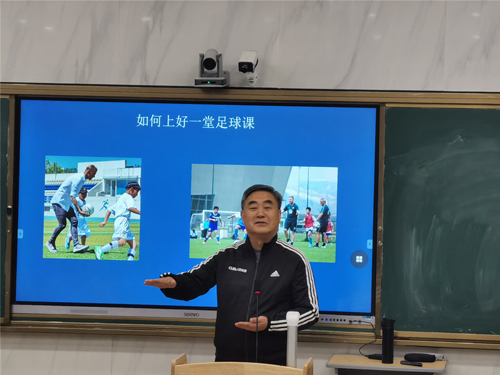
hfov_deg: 14.1
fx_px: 2022
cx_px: 250
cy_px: 188
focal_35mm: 140
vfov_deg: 10.6
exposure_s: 1/50
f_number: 2.4
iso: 100
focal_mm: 7.48
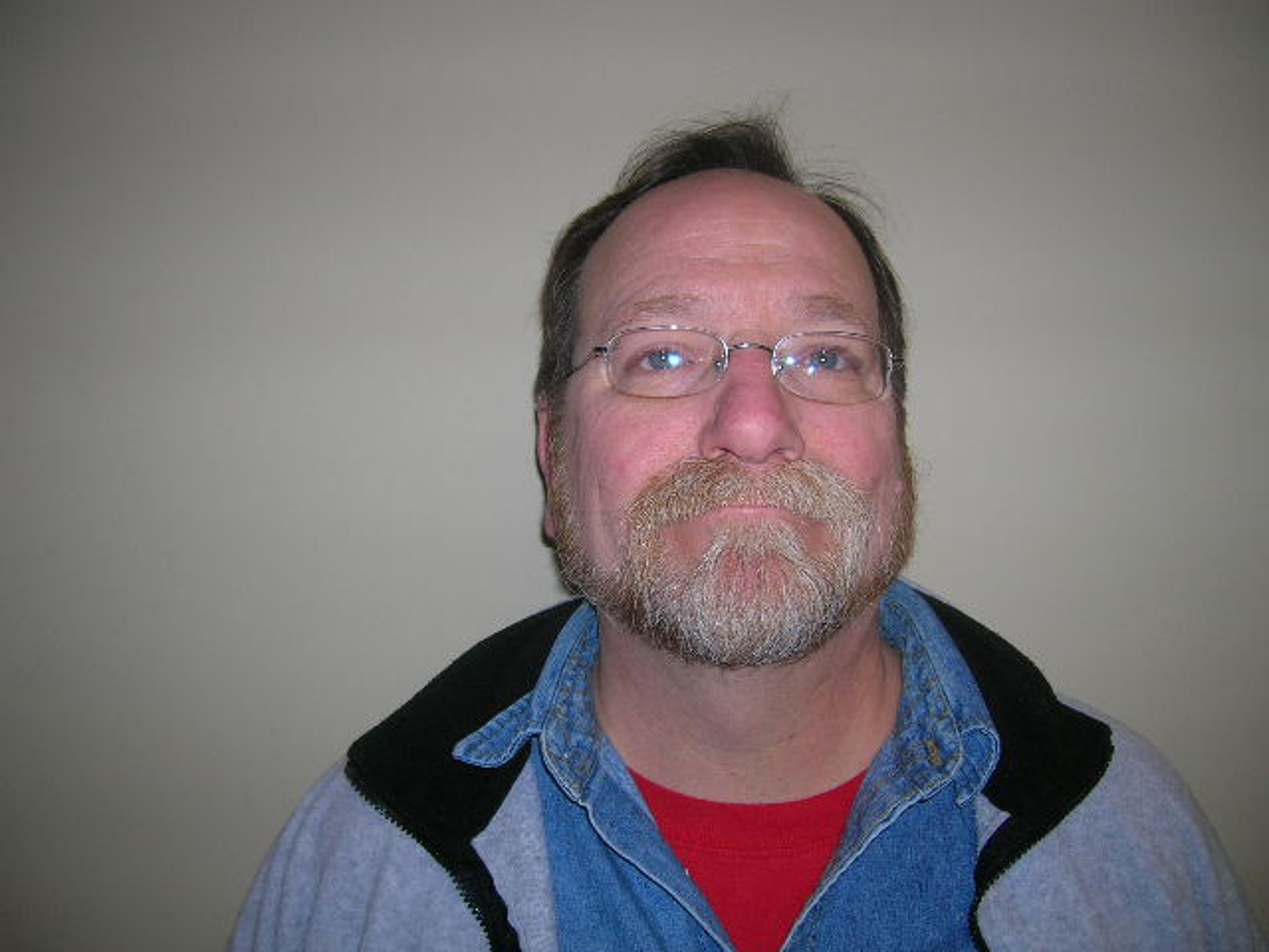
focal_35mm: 34
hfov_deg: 54.0
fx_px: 1246
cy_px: 476
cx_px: 634
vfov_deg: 41.8
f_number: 2.9
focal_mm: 5.7
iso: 50
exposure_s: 1/60.1
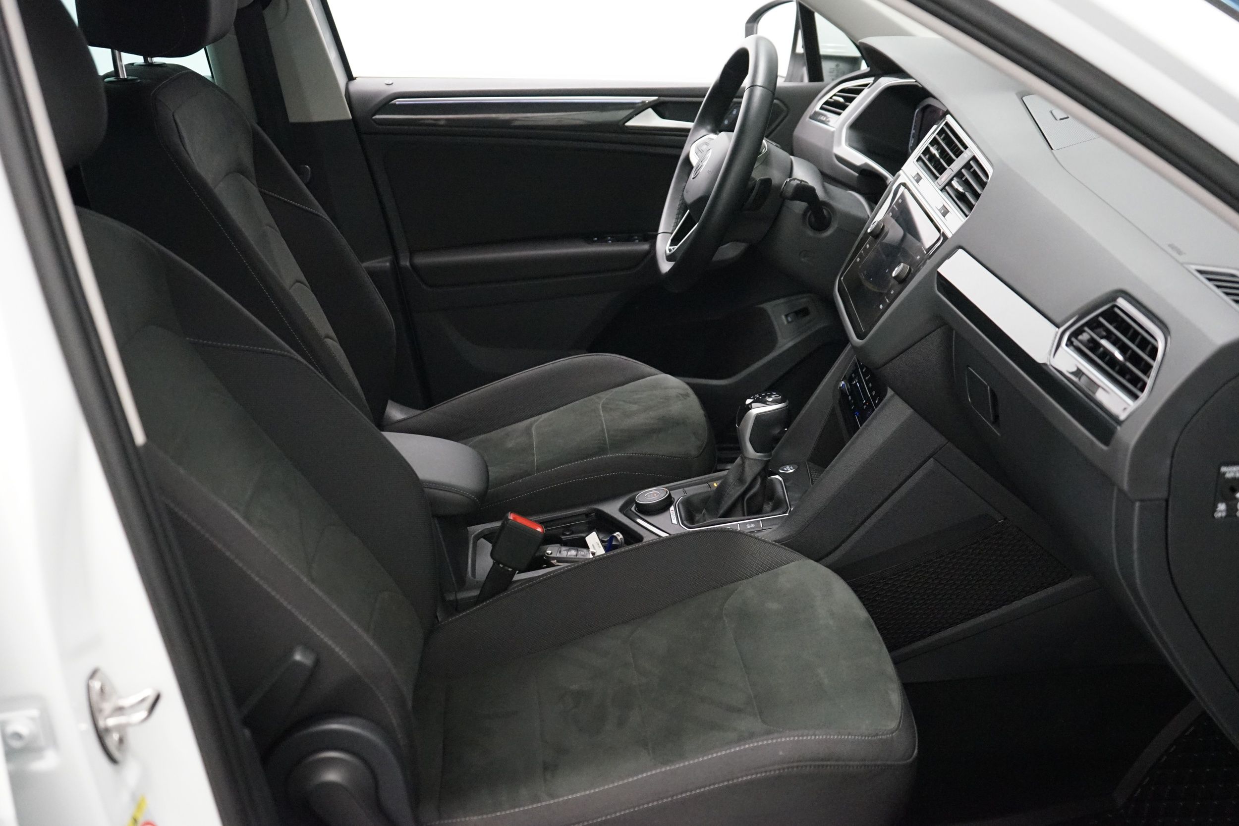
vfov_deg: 32.6
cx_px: 620
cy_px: 413
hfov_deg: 47.4
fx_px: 1411
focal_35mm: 41
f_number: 4.5
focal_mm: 41
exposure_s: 1/100
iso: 6400
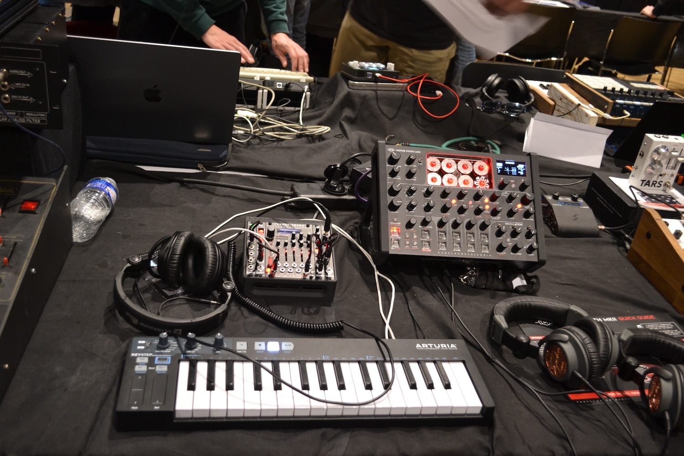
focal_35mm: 36
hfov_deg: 53.1
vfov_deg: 36.9
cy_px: 228
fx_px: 684
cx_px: 342
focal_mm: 24
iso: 640
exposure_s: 1/15
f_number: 4
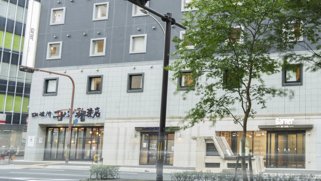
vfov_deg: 22.7
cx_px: 237
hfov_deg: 41.0
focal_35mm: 49
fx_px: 417
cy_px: -31
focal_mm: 21
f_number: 22
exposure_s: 4
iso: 50
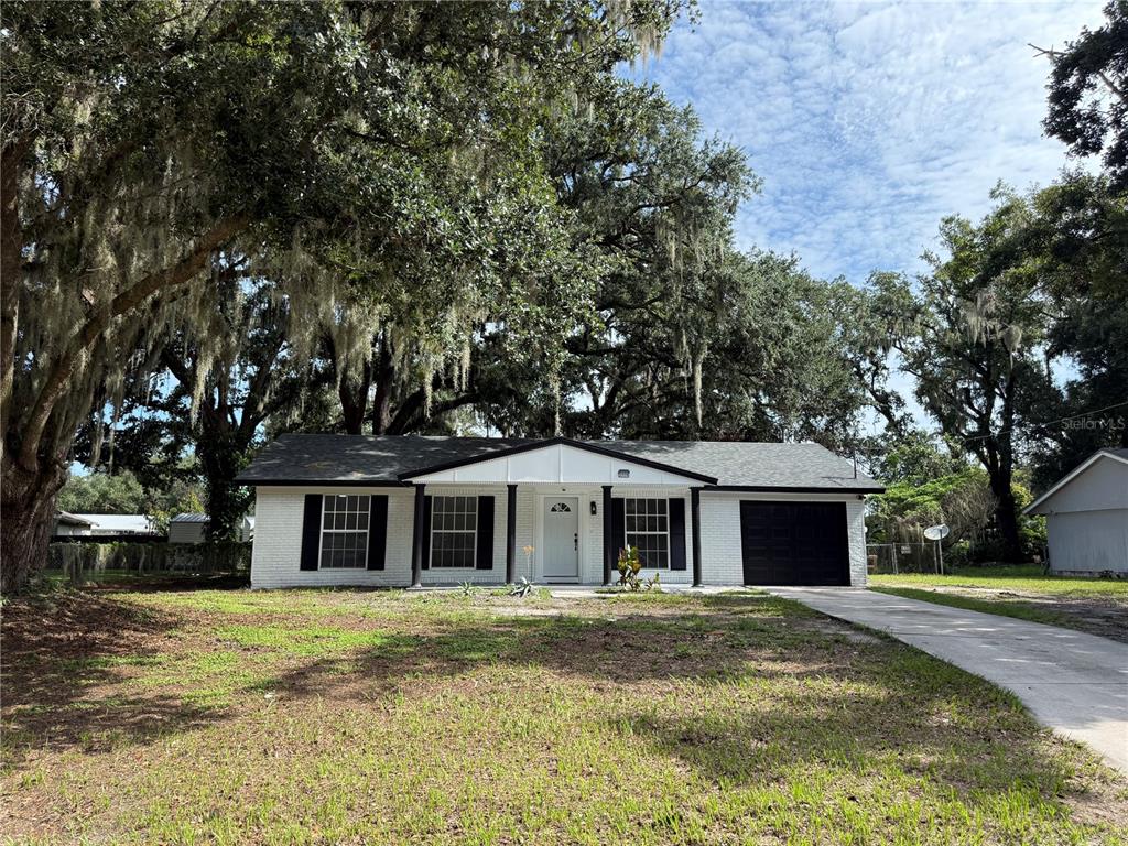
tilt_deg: +9.1
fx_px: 782
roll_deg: -0.6
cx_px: 564
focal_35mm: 24
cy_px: 423
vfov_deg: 56.8
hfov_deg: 71.6
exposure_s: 1/2232
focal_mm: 6.76
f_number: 1.78
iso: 100
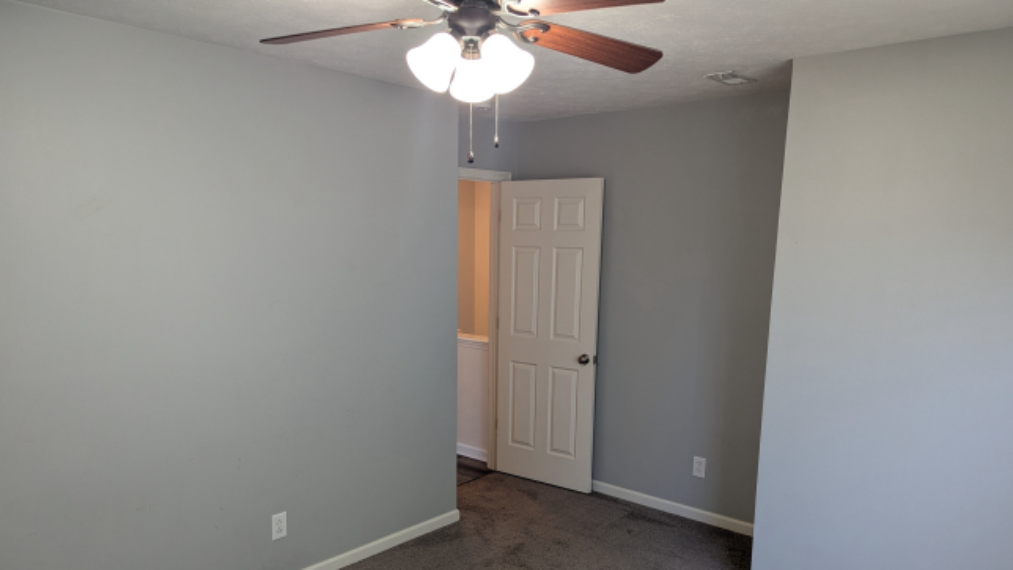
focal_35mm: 27
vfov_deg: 42.3
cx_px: 495
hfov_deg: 69.9
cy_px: 381
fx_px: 725
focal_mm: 6.81
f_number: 1.85
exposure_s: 1/24
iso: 55
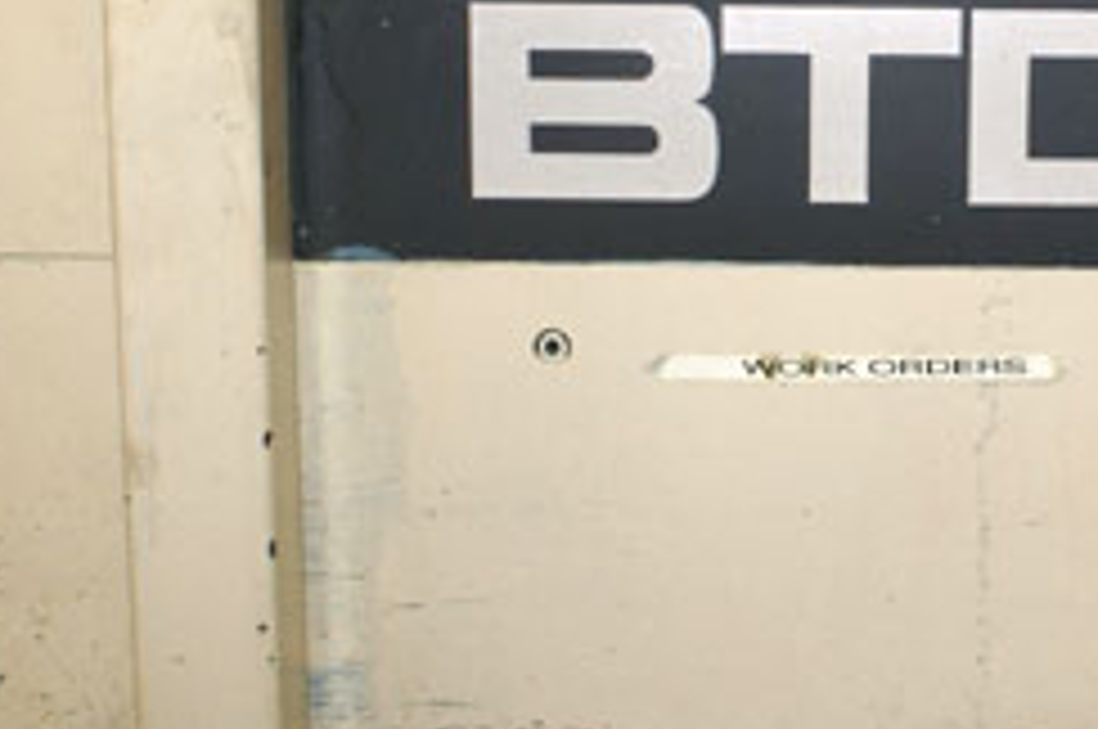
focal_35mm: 80
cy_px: 164
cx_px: 986
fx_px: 2437
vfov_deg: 16.9
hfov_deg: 24.7
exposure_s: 1/60
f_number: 5.6
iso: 400
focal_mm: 26
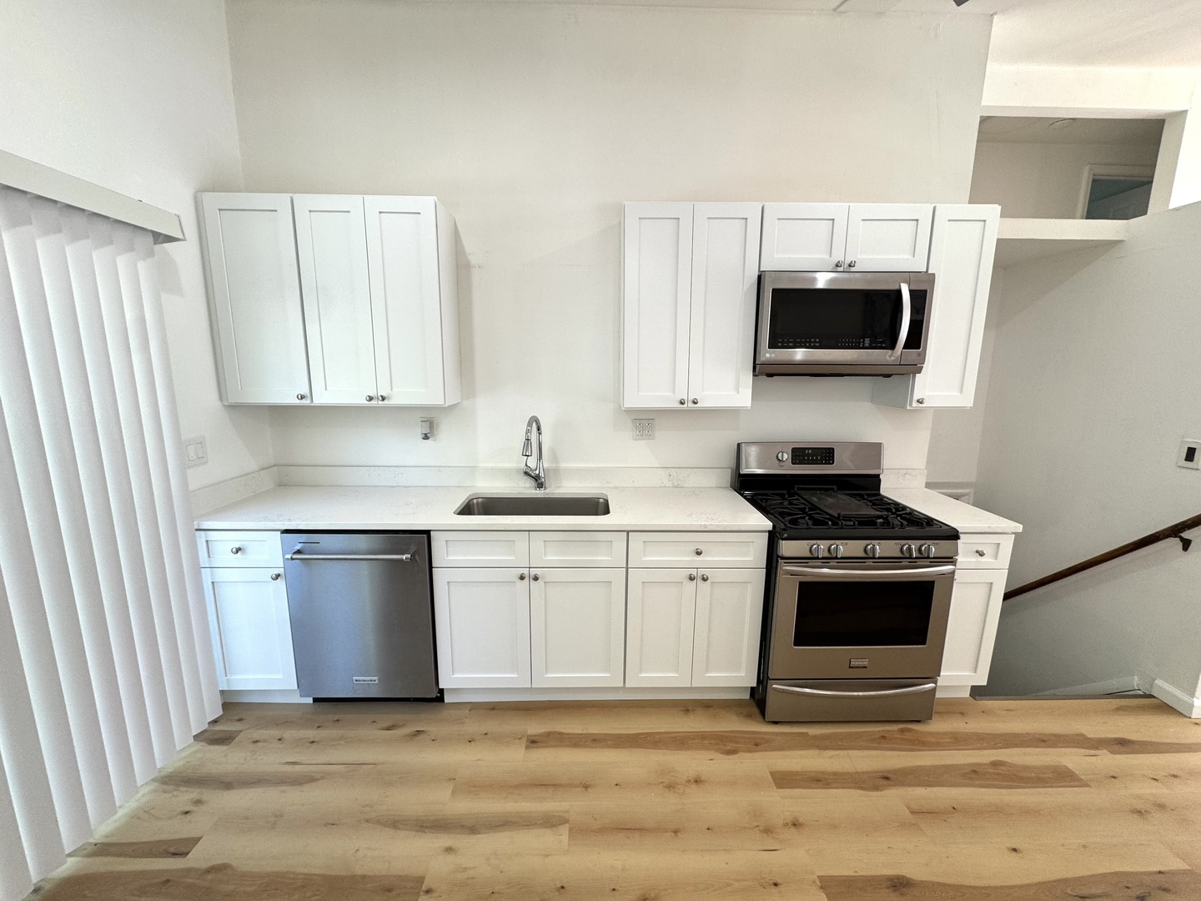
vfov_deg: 85.7
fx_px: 486
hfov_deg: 102.1
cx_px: 600
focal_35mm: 14
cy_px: 450
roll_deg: -0.7
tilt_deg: -10.2
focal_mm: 2.22
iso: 100
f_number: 2.2
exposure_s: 1/120
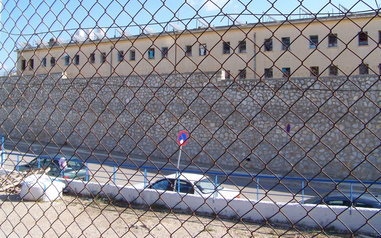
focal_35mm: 44
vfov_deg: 29.1
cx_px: 210
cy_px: 84
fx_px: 457
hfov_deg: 45.2
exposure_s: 1/1250
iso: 200
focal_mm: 5.85
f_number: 4
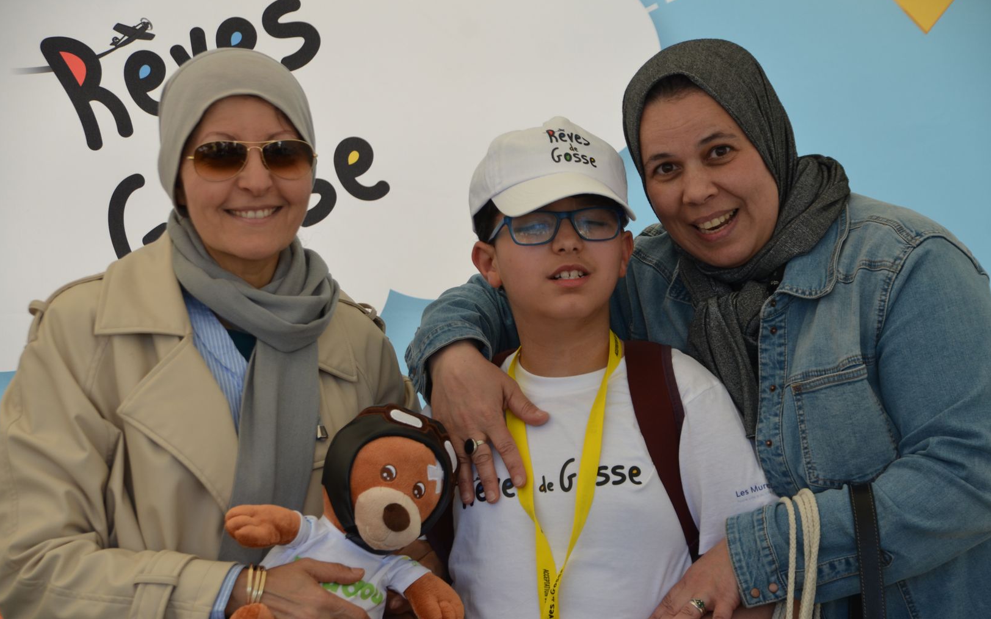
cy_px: 314
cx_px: 496
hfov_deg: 15.1
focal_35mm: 138
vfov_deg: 9.5
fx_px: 3727
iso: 360
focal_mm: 90
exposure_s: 1/500
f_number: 5.6
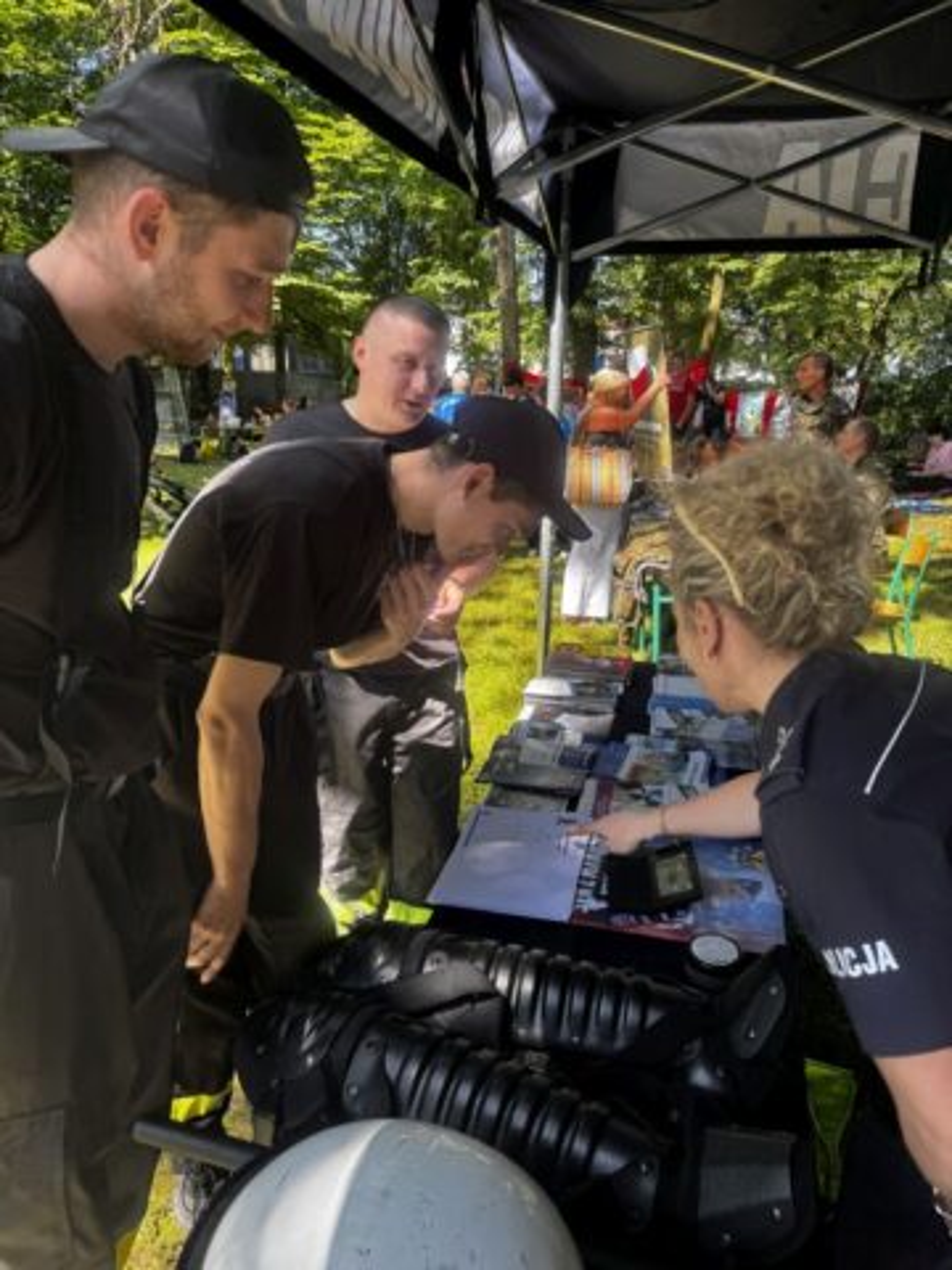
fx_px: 880
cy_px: 635
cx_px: 476
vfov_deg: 71.6
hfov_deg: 56.8
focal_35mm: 24
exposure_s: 1/387
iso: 80
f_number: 1.78
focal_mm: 6.76
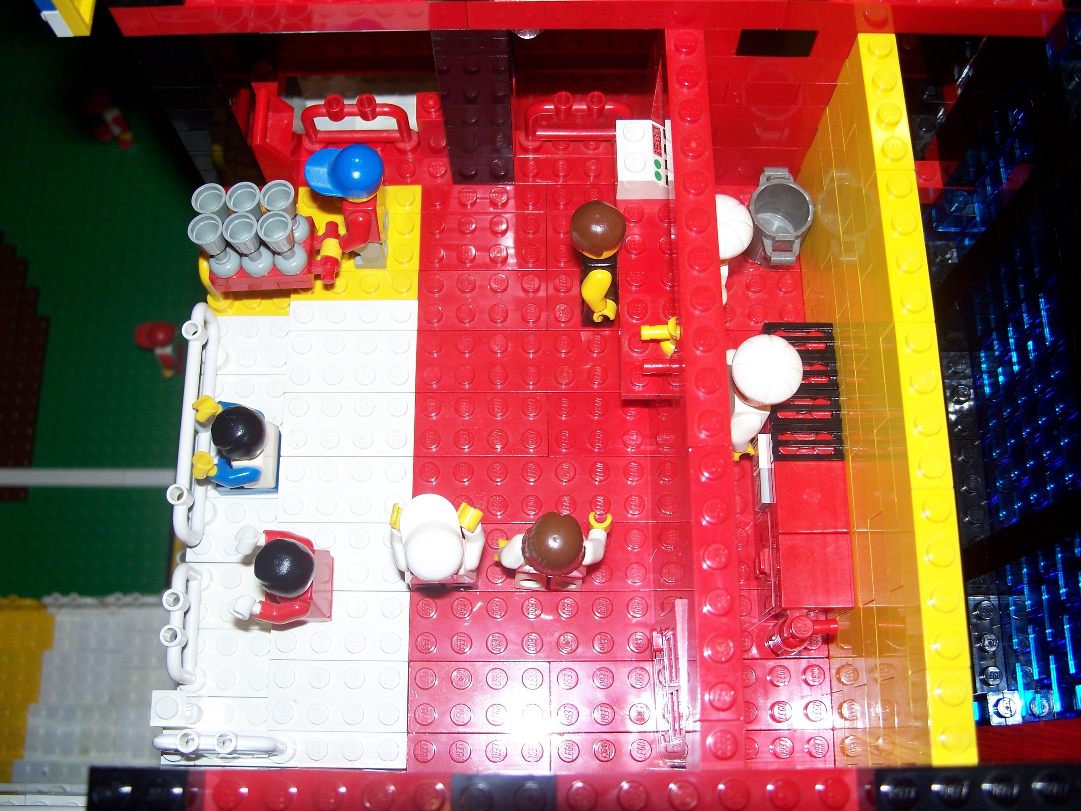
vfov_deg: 38.7
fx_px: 1155
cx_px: 540
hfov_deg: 50.1
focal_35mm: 37
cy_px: 406
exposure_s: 1/60
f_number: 2.8
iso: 80
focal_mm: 7.8
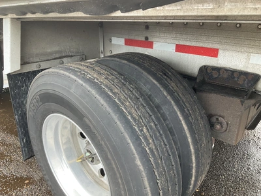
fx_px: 219
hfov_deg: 61.7
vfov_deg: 48.2
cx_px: 130
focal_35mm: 29
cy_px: 98
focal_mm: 3
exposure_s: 1/122
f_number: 1.8
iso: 32
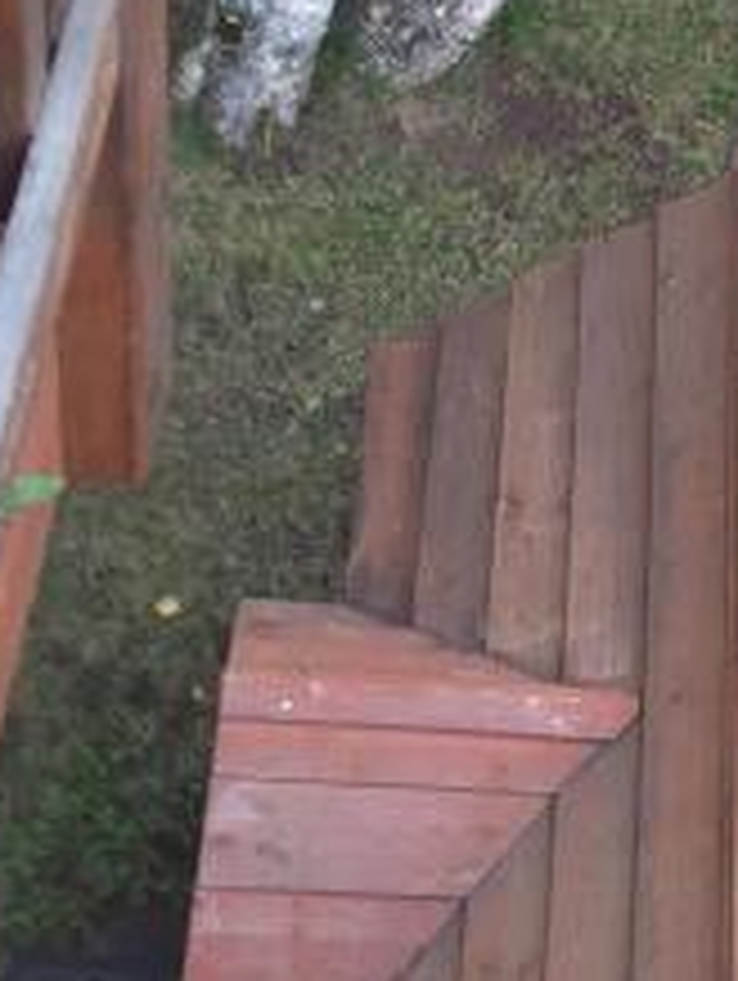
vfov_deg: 18.6
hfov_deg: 13.9
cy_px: -45
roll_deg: -15.3
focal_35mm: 102
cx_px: 1012
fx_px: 2894
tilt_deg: -40.2
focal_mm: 4.15
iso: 50
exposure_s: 1/120
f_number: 2.2
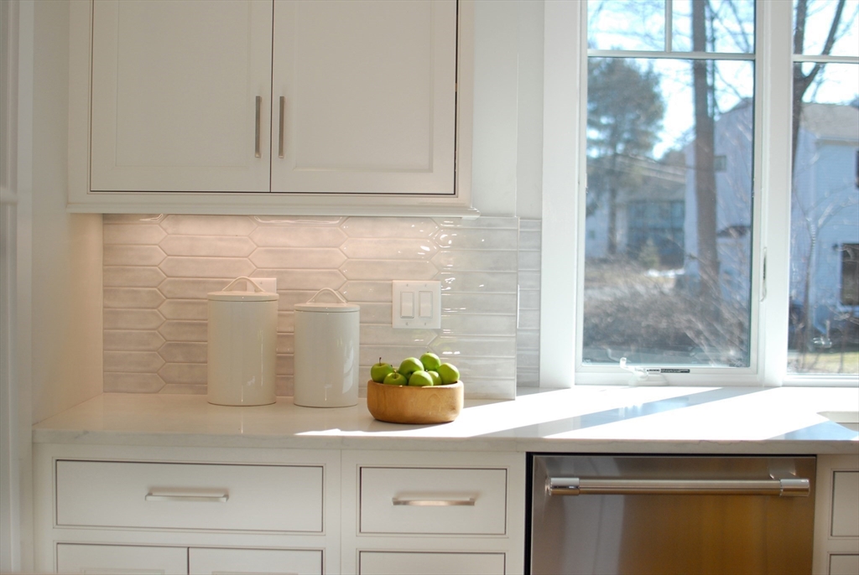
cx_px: 430
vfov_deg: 25.8
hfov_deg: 37.8
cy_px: 288
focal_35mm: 52
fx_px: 1254
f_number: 2.5
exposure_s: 1/640
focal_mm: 35
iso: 200
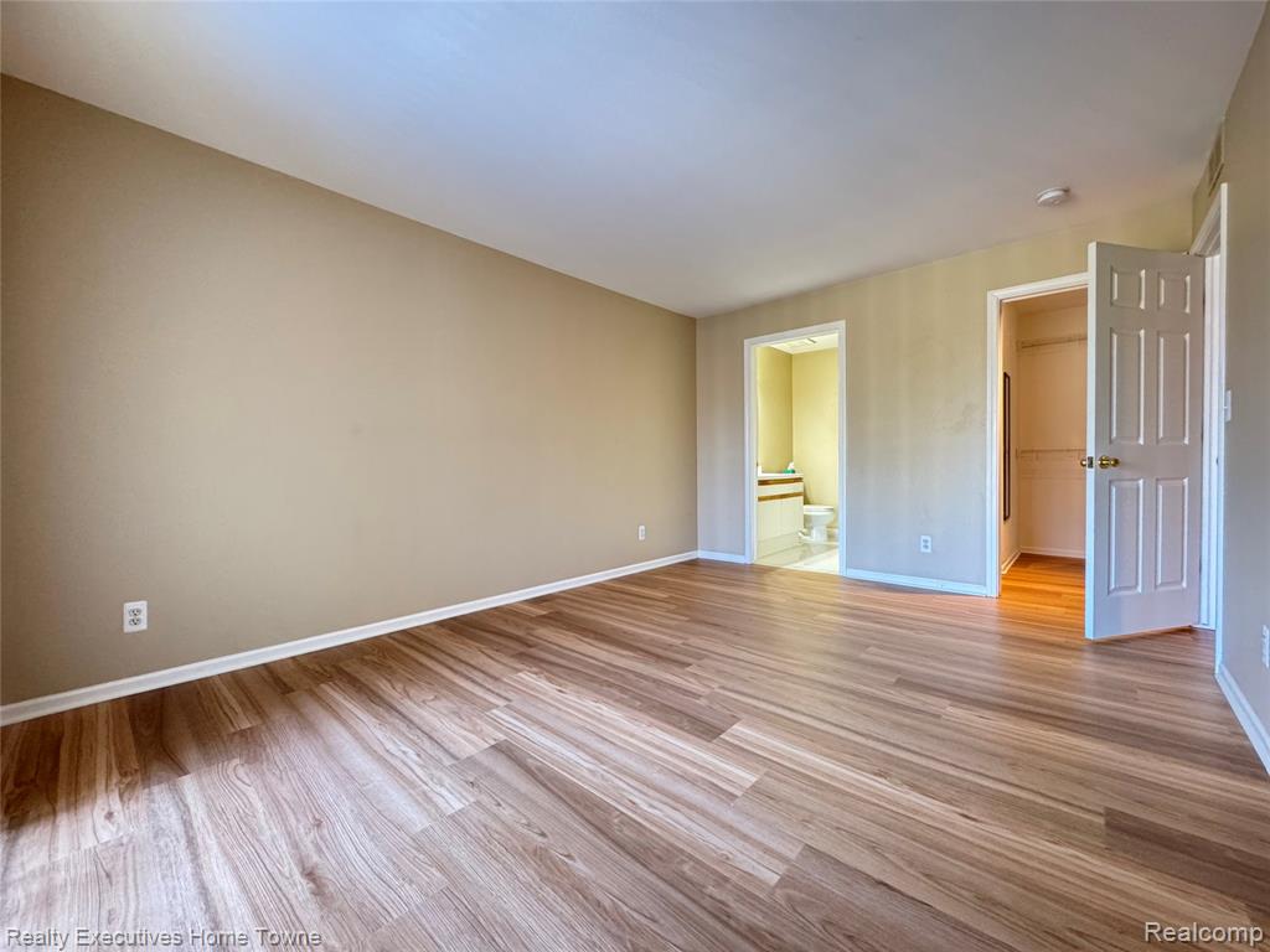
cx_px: 635
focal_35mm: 14
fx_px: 514
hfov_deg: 102.1
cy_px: 476
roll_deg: +0.4
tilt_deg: -1.1
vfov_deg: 85.7
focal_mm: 2.22
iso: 640
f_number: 2.2
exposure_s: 1/60
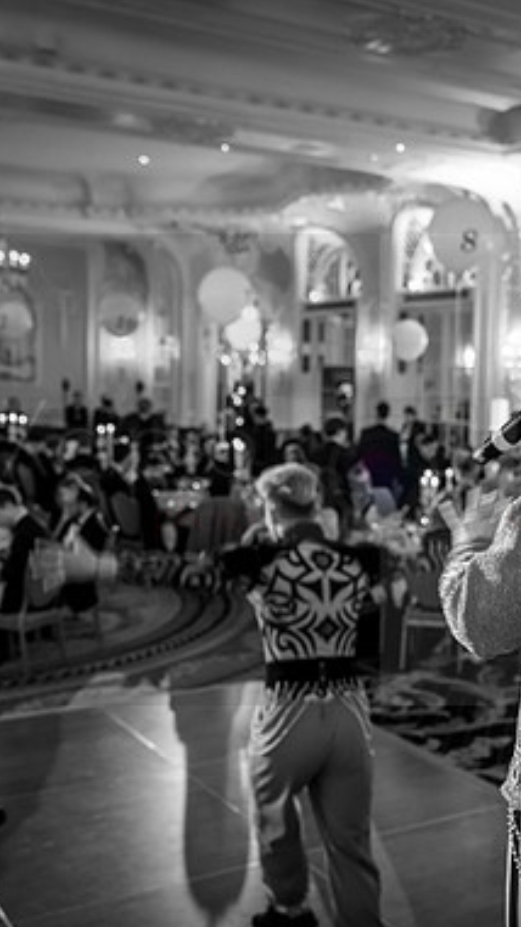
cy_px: 478
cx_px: 368
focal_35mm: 44
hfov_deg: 26.8
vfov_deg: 46.4
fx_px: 1082
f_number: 2.8
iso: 1600
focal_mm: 27
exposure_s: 1/60
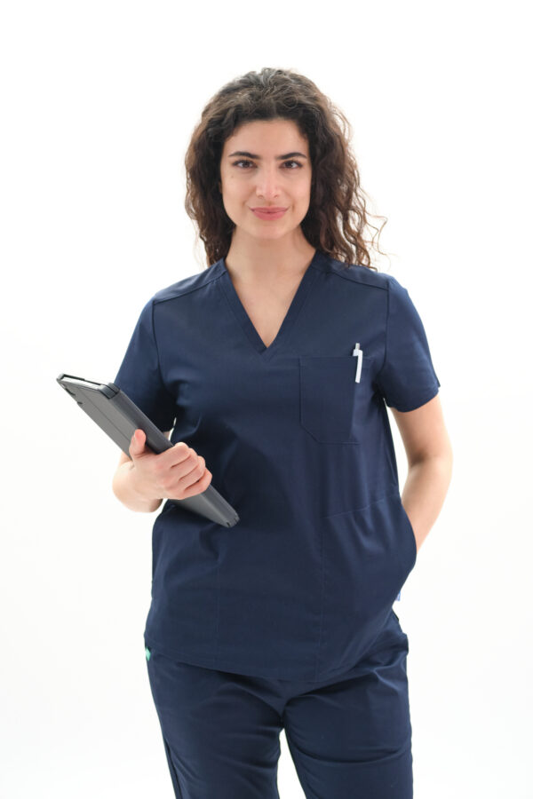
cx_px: 266
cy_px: 400
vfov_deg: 27.0
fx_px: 1665
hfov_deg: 18.2
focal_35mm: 75
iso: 1000
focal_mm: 50
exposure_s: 1/160
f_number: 3.2
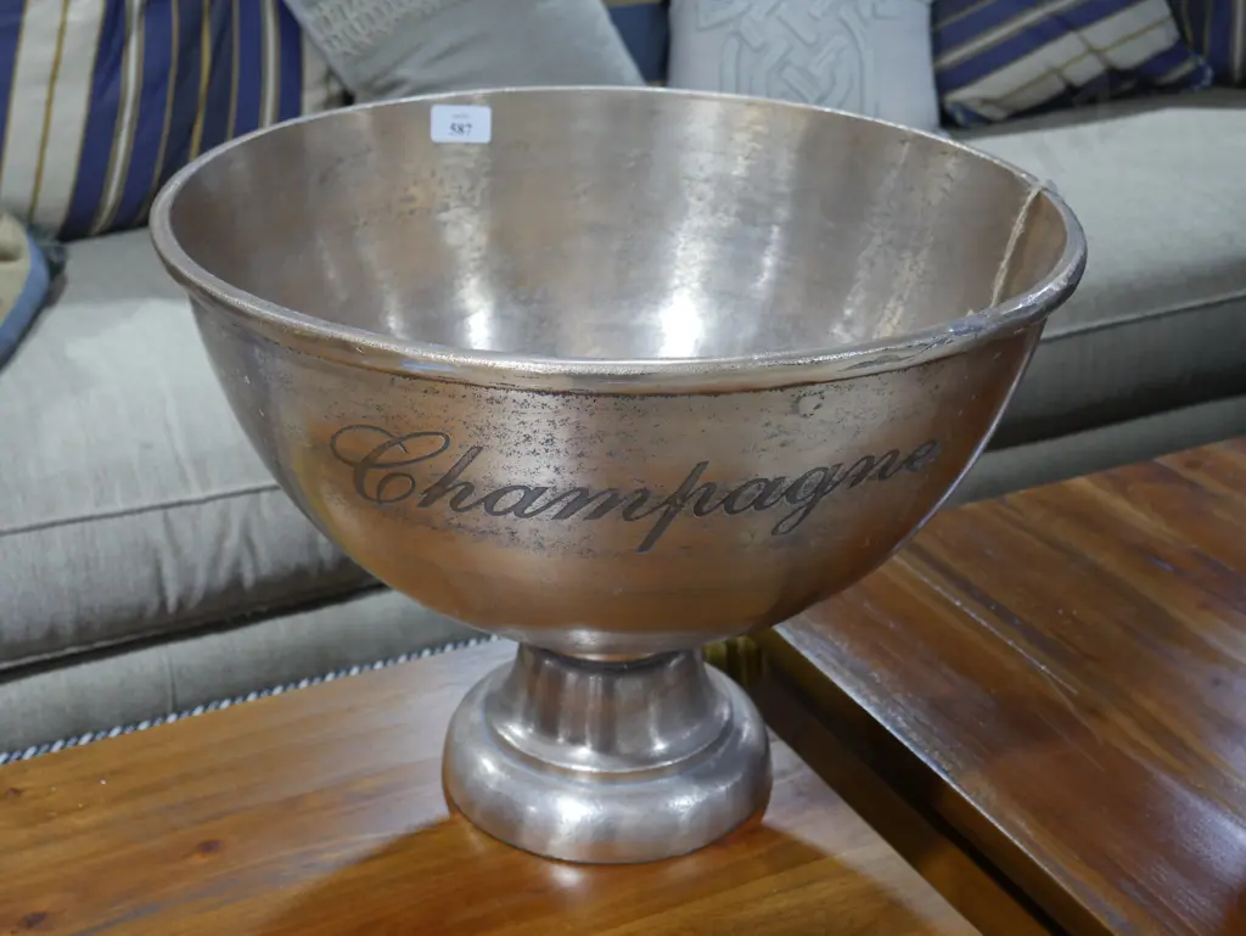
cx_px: 623
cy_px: 468
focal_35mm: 50
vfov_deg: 29.1
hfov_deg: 38.2
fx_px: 1801
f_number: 5.3
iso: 1000
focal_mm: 25
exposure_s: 1/60
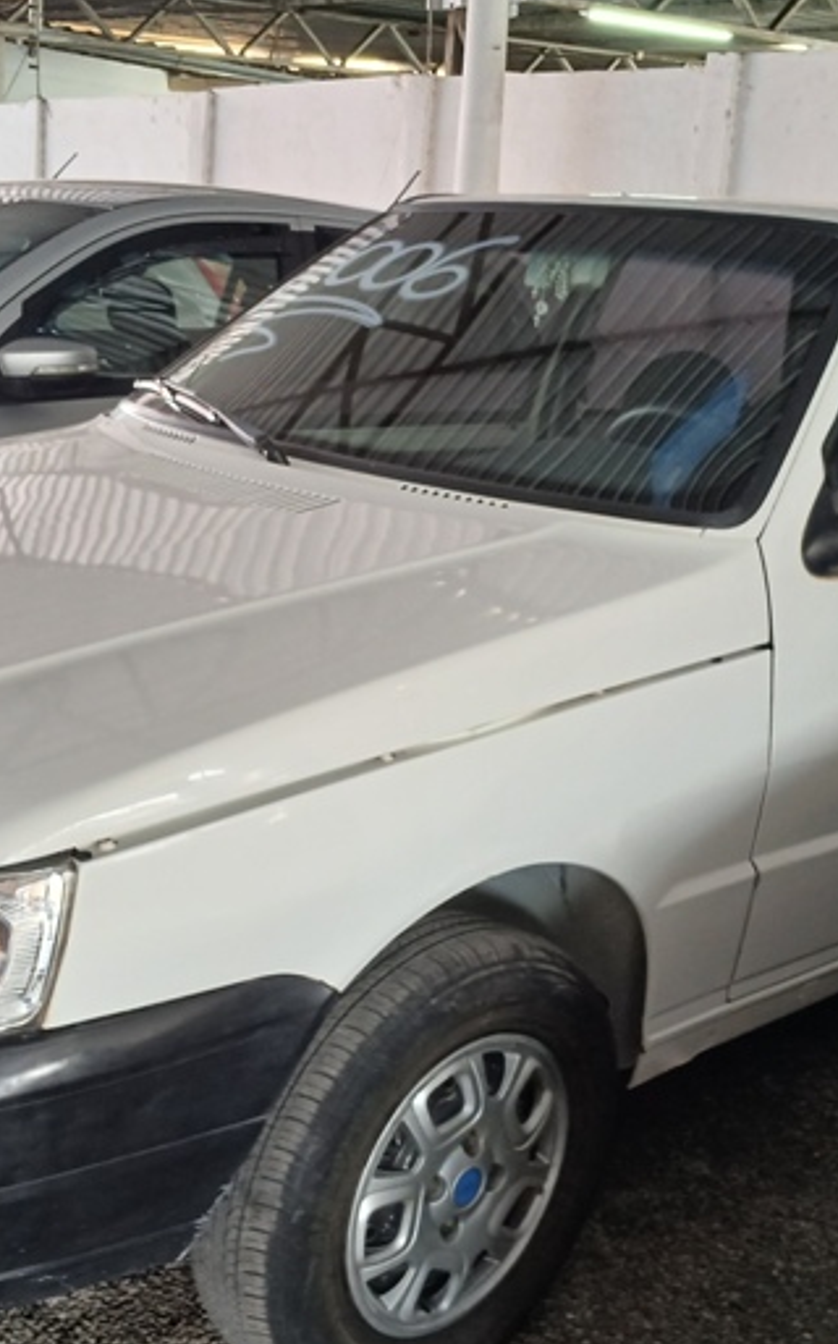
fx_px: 1573
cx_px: 395
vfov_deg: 46.2
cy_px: 713
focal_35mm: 43
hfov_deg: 29.8
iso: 200
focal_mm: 3.98
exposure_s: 1/30
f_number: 1.8
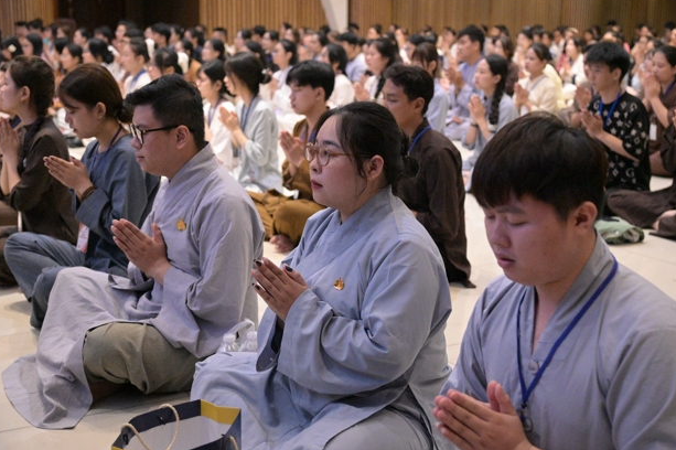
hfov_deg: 37.5
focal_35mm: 53
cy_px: 231
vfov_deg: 25.5
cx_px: 348
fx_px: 995
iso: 20000
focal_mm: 50
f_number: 4
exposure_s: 1/640
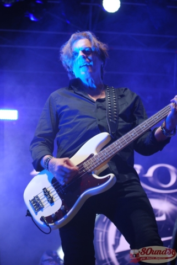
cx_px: 88
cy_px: 132
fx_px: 607
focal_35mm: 82
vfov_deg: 24.6
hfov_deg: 16.6
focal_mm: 55
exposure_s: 1/30
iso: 250
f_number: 4
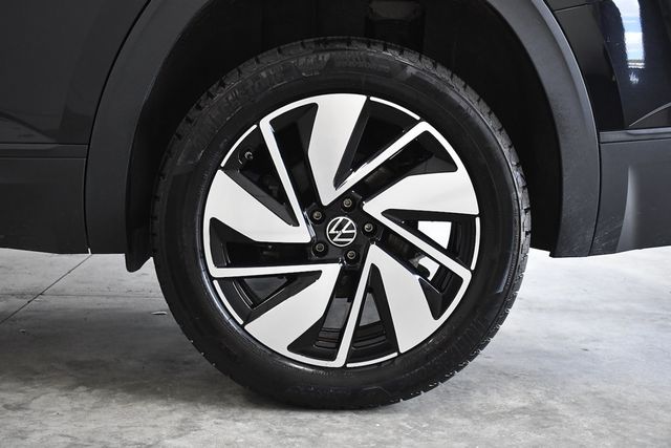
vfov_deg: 28.1
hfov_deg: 41.1
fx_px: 895
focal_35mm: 48
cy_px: 224
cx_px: 336
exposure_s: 1/800
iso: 2500
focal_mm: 32
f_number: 4.5
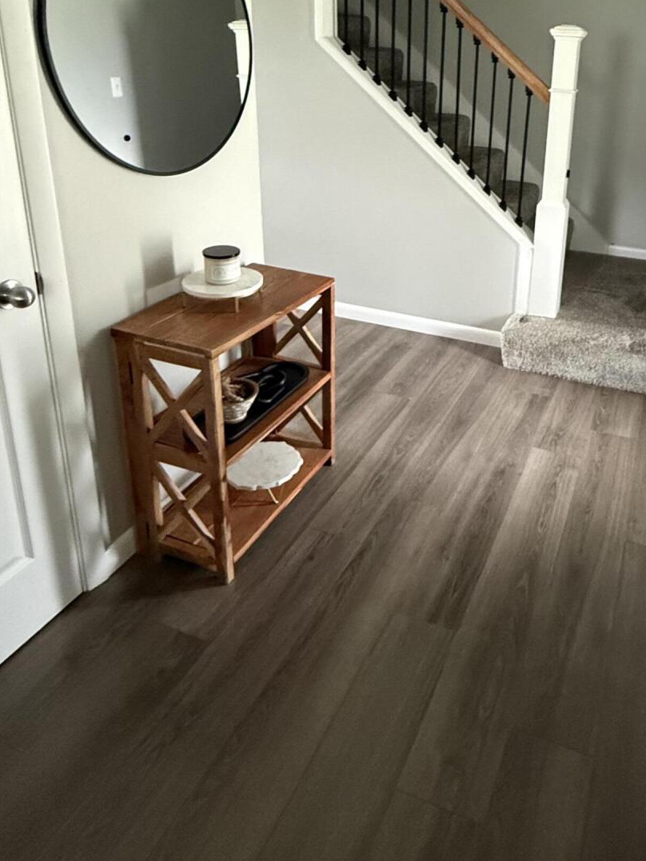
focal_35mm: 26
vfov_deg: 64.0
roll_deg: -2.9
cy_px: 233
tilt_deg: -15.2
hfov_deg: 51.4
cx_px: 463
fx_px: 647
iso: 1000
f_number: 2.2
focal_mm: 2.22
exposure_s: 1/60
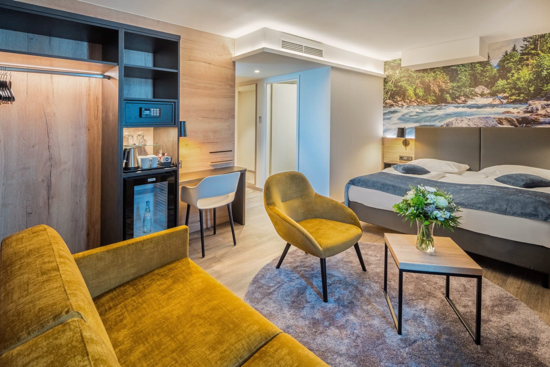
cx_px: 275
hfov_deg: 93.3
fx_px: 260
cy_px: 184
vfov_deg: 70.4
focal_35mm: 17
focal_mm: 17
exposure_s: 1/8
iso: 400
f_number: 13
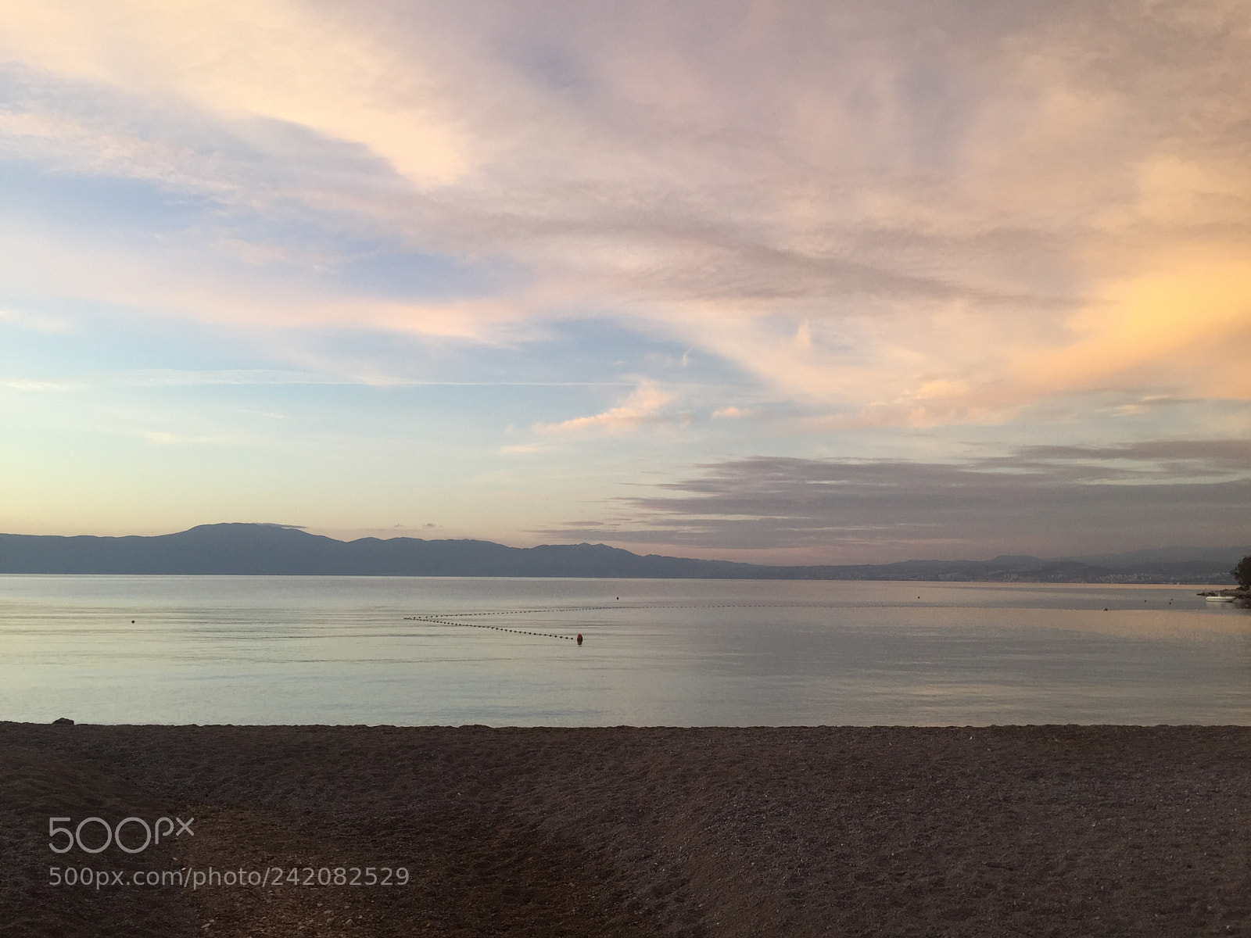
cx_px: 626
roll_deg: -1.5
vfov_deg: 48.2
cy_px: 469
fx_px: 1048
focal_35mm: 29
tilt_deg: +6.4
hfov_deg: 61.7
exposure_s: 1/196
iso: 32
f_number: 2.2
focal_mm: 4.15
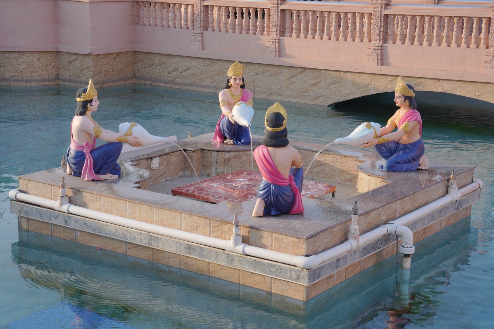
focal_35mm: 70
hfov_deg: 28.8
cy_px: 164
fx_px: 960
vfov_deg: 19.5
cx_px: 247
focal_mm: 70
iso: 100
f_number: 11
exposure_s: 1/30
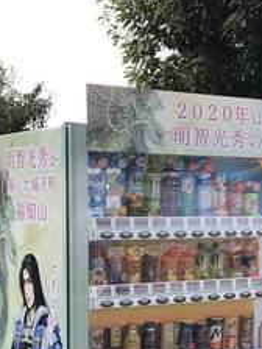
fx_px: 807
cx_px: 136
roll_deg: +1.6
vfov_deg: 23.7
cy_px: 318
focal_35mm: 80
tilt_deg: -7.1
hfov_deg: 18.4
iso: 20
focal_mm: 3.99
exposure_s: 1/1182
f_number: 1.8
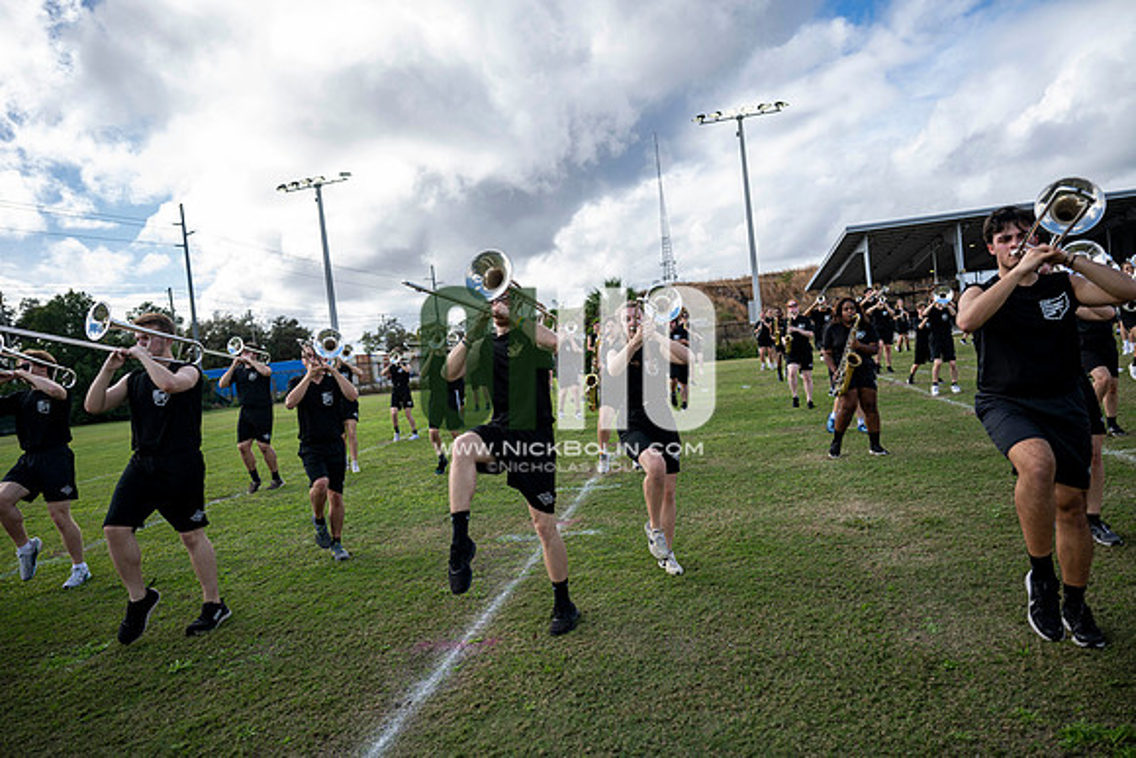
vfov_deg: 53.2
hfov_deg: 73.7
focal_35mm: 24
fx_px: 757
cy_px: 379
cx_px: 568
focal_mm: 24
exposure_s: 1/1250
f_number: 2.8
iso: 125
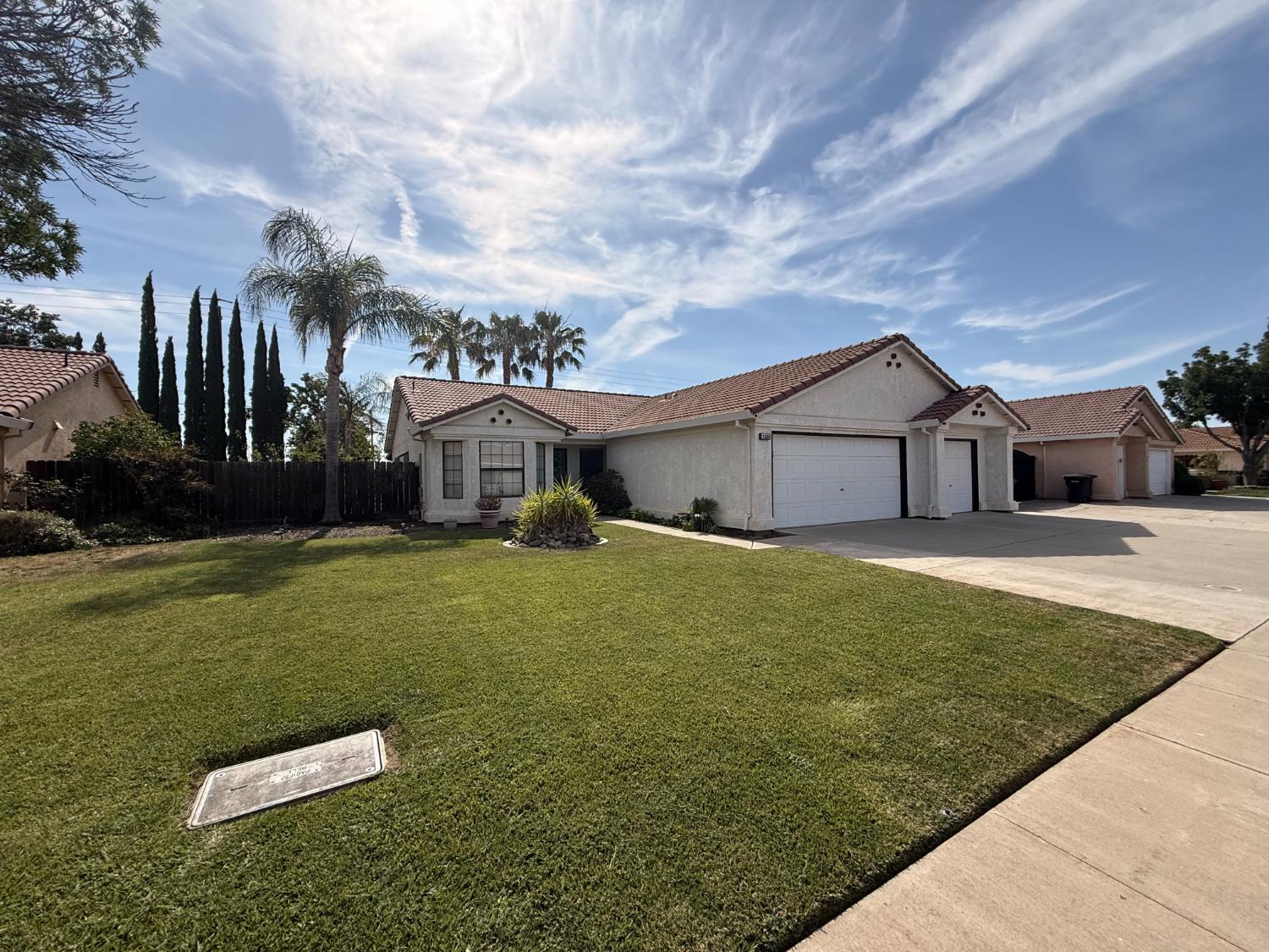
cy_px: 476
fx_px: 513
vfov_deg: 85.7
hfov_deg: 102.1
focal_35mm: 14
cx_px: 634
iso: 50
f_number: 2.2
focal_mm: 2.22
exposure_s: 1/2506
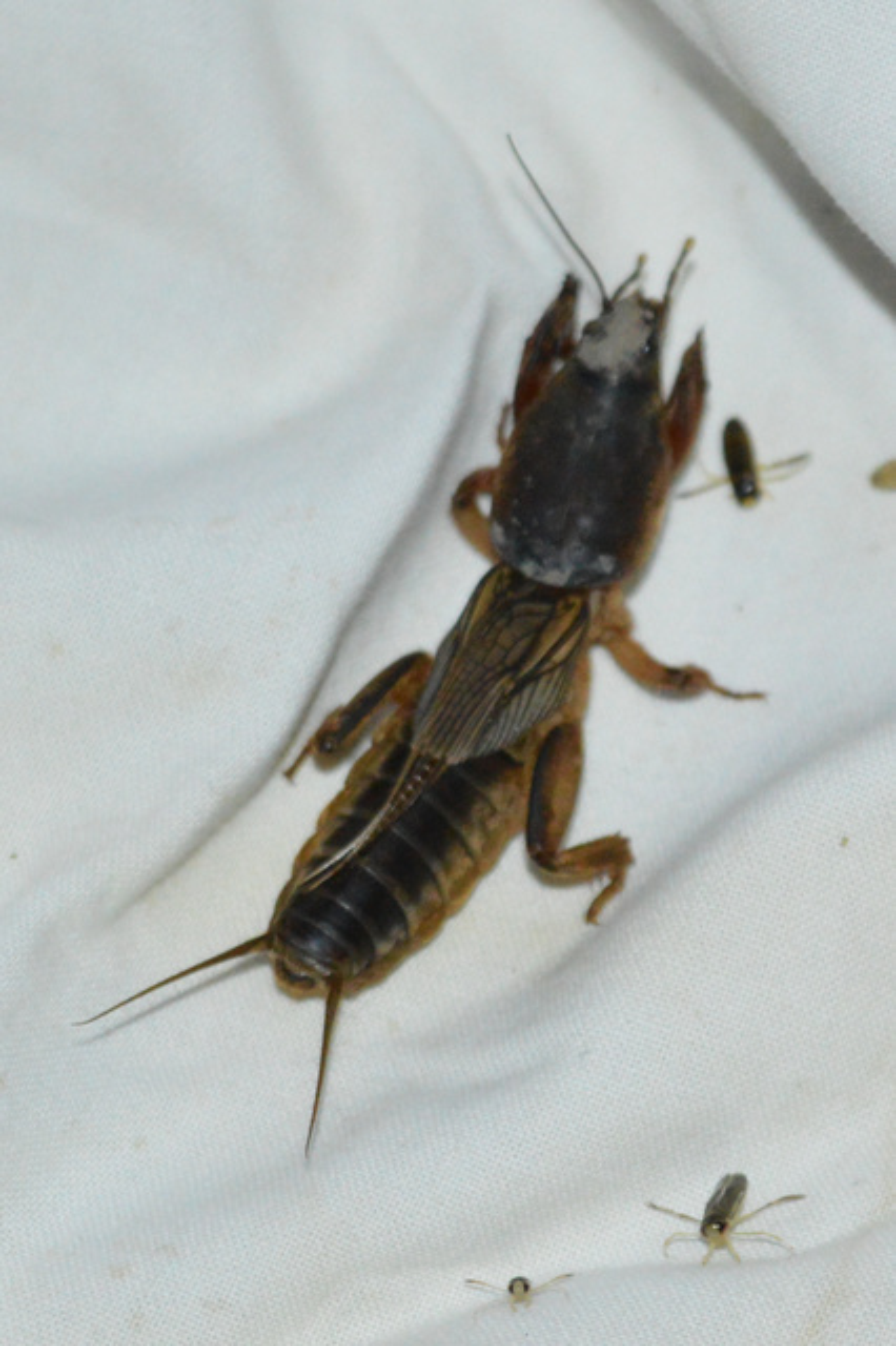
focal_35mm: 82
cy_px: 673
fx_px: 3083
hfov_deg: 16.5
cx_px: 448
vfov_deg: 24.6
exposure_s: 1/60
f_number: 5.6
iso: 2500
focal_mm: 55
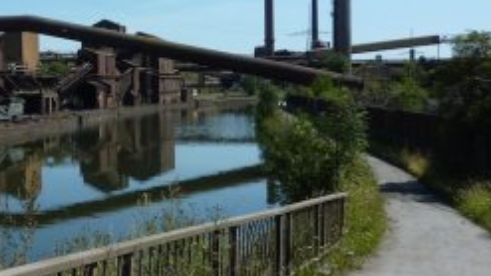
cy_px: 113
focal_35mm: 53
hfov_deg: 37.5
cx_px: 85
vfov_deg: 22.6
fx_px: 690
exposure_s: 1/500
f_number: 5
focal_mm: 4.1
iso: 80
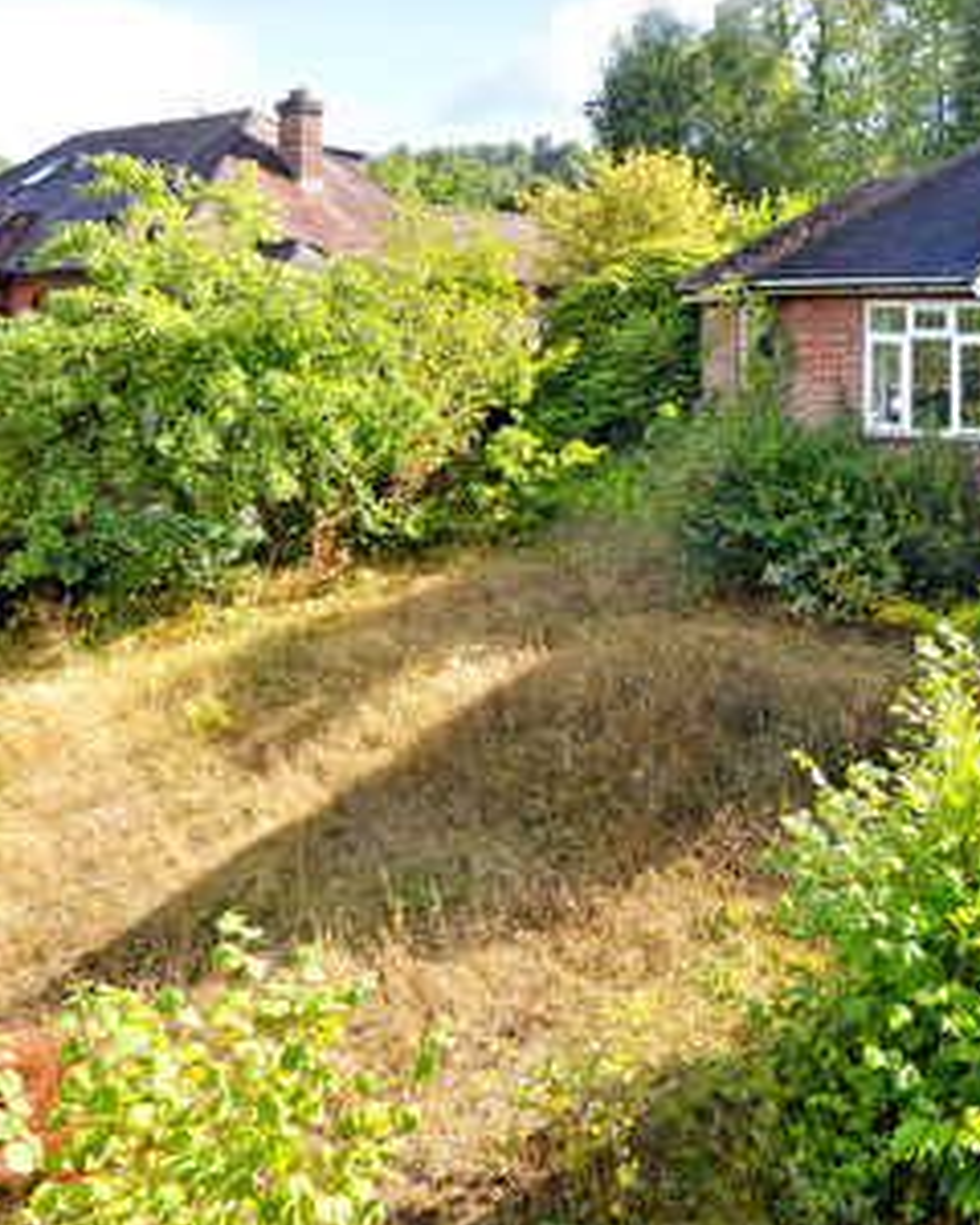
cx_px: 837
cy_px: 390
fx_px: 1269
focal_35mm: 35
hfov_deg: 39.8
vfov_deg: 50.4
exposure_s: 1/60
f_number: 14
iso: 400
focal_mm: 16
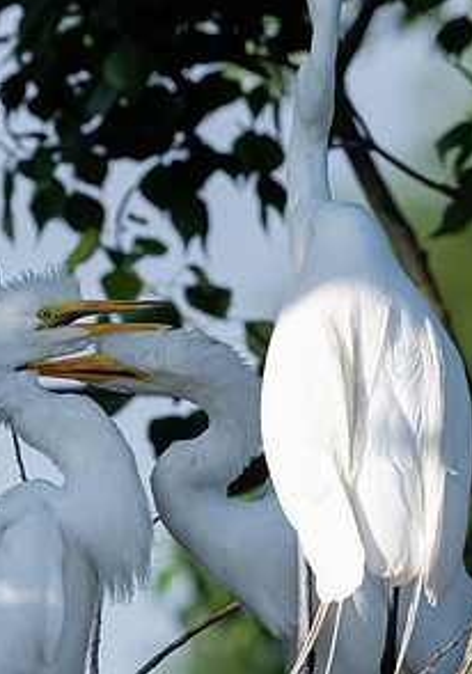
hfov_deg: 0.8
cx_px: 118
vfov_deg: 1.1
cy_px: 365
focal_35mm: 1778
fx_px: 33799
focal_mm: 500
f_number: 8
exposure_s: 1/2000
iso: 1000
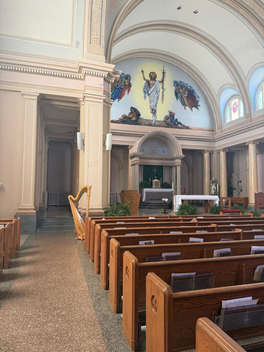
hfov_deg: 56.8
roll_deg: -0.8
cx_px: 132
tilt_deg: +3.6
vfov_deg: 71.6
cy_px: 176
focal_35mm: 24
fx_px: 244
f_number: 1.78
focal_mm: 6.76
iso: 250
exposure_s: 1/60
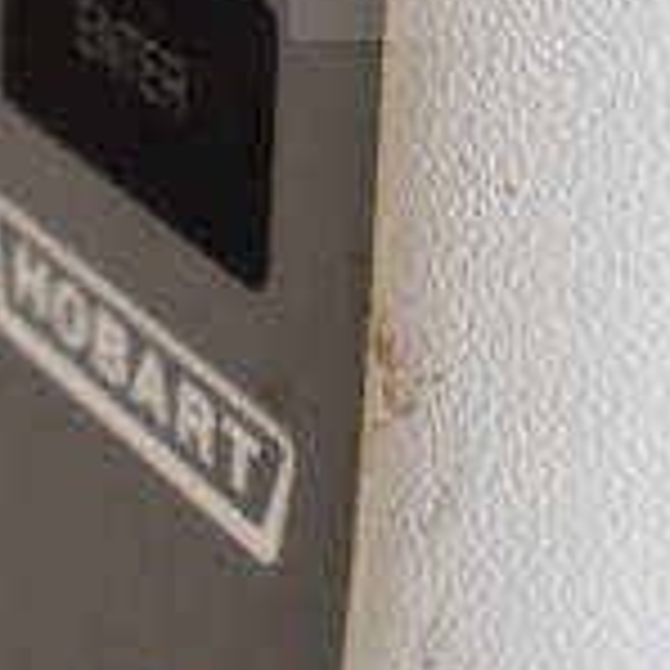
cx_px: 791
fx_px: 3088
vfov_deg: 11.9
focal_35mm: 141
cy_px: -319
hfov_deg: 12.1
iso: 1600
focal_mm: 18
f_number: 5.6
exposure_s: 1/125
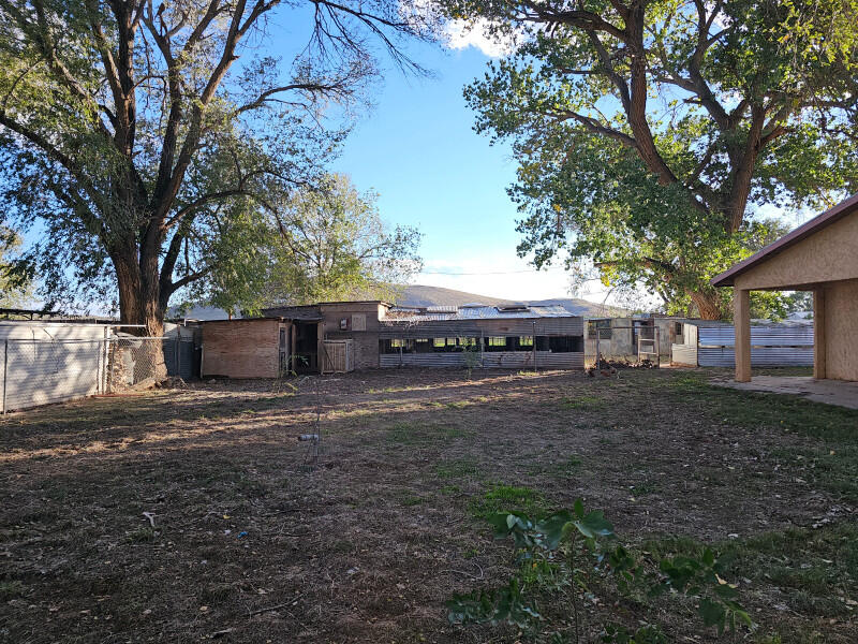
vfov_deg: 58.9
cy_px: 322
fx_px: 570
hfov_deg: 73.9
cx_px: 429
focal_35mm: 23
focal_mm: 6.3
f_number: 1.7
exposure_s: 1/203
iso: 10
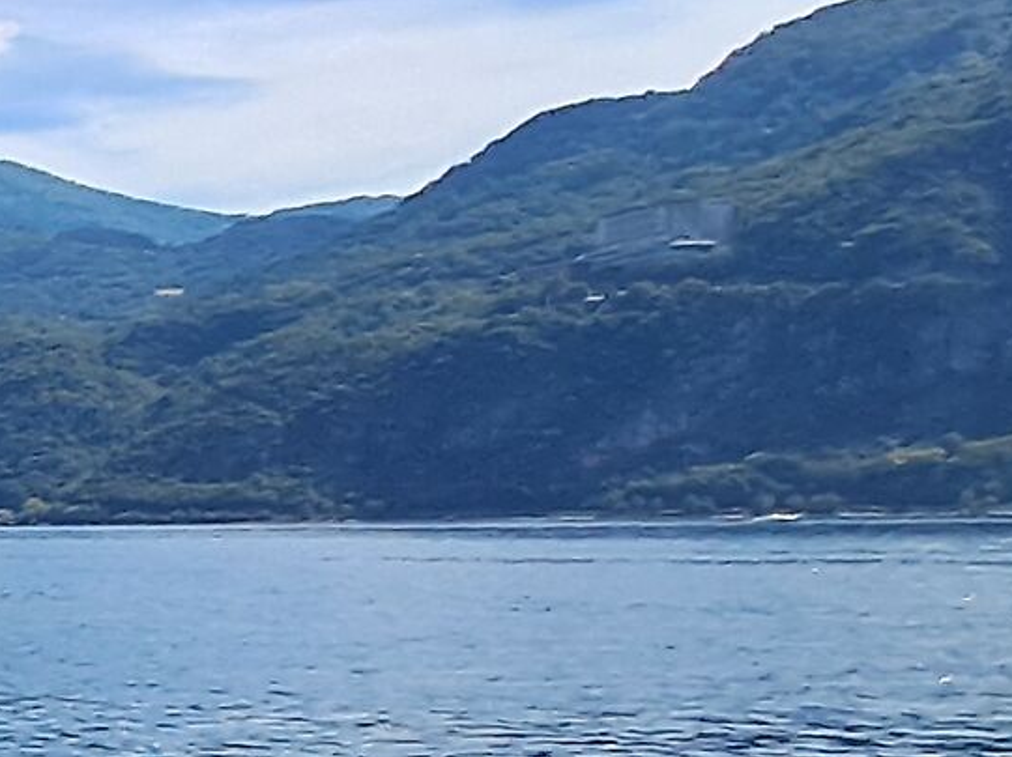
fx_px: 2074
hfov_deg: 17.4
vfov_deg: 20.2
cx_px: -1119
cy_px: 722
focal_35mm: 71
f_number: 2.2
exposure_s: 1/2500
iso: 40
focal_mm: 1.64
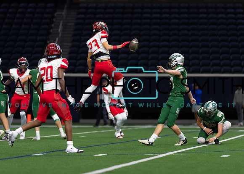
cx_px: 138
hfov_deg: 9.9
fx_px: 1407
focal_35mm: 203
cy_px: 83
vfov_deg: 7.1
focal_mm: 135
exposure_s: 1/1250
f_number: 1.8
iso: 1000
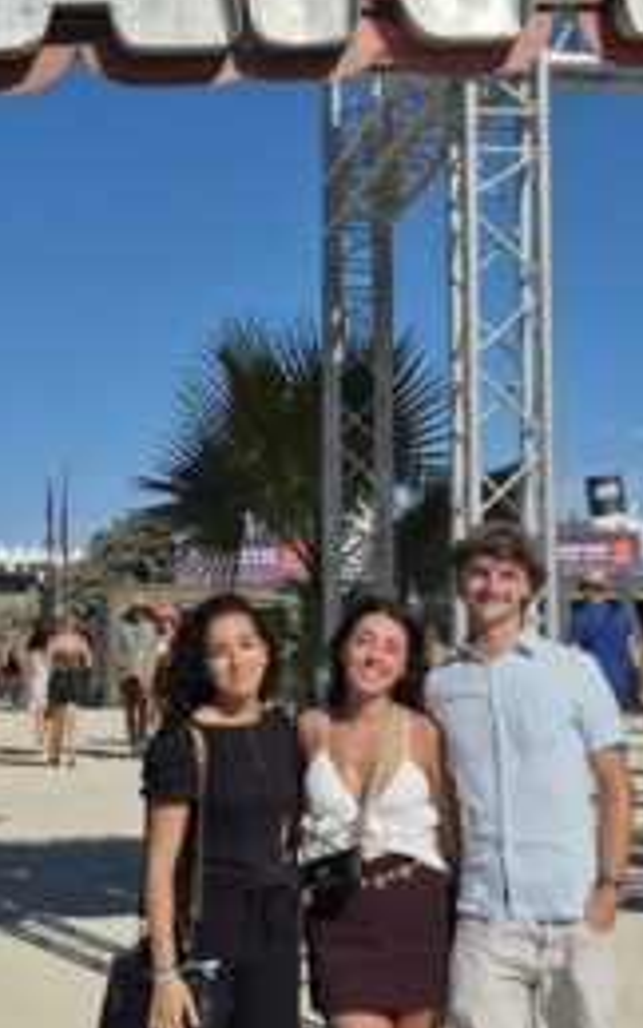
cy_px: 312
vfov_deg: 30.7
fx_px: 1849
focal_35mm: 66
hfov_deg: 19.7
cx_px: 417
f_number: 1.8
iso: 25
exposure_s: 1/6624
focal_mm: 5.4
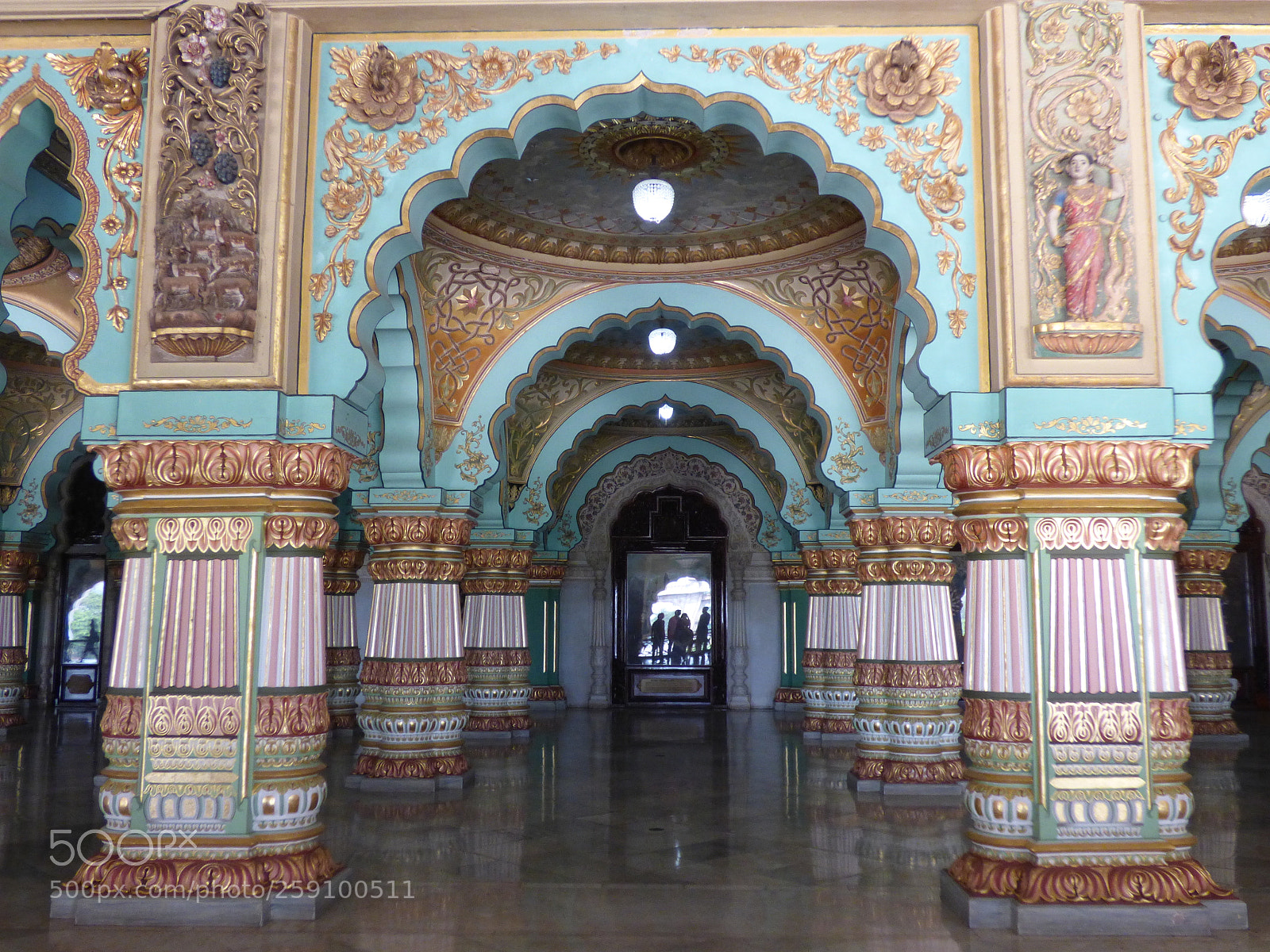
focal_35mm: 31
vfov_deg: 45.4
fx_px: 1137
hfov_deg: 58.4
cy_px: 476
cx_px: 635
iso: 400
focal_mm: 5.53
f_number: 3.3
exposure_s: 1/40
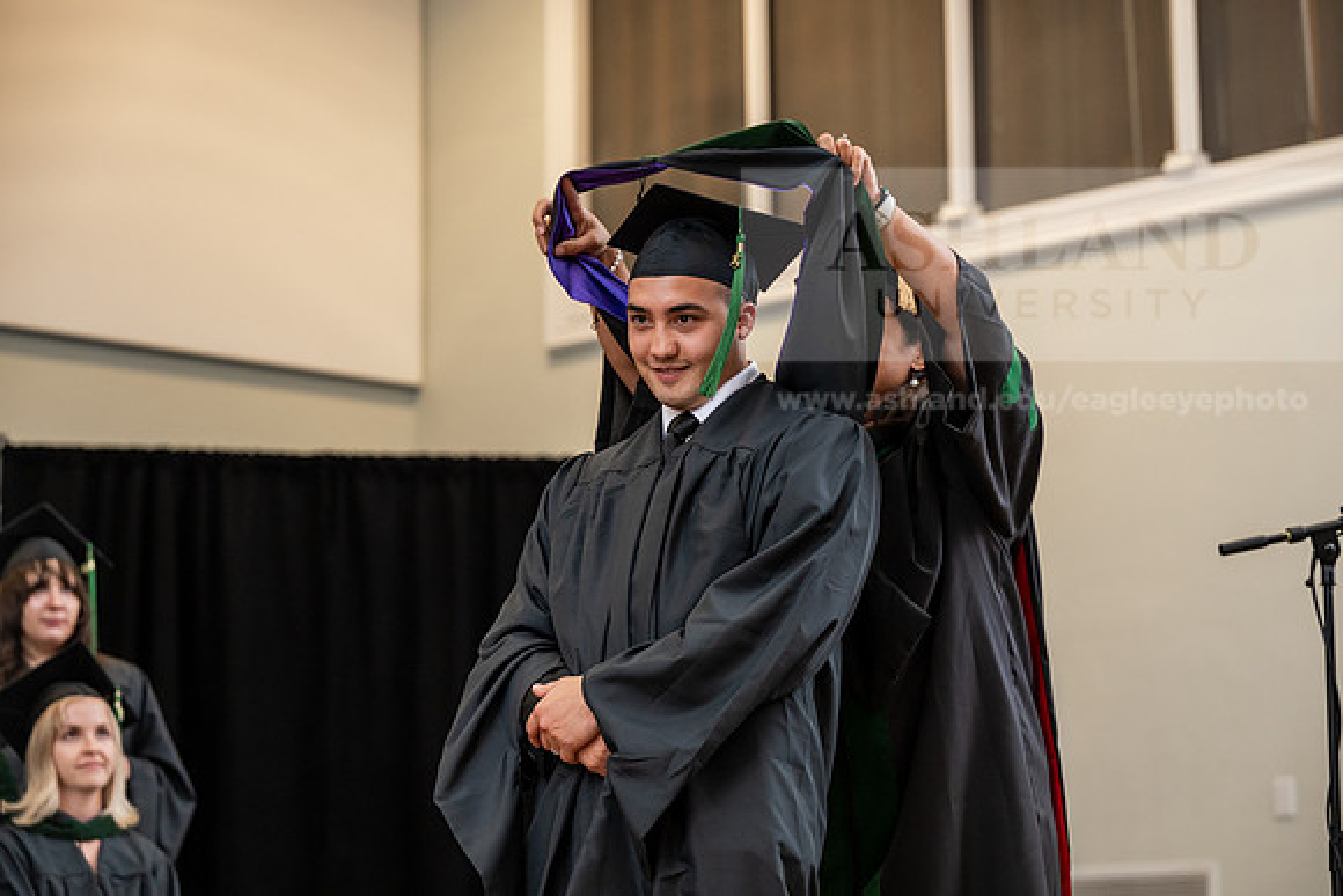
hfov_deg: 22.9
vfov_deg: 15.4
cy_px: 448
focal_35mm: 89
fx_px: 3321
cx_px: 672
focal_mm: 89
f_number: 3.5
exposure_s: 1/200
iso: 1600
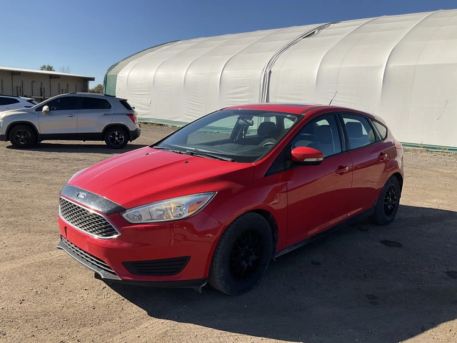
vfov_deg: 48.3
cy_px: 172
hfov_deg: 61.6
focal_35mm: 29
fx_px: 383
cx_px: 228
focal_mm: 3
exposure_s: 1/2227
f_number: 1.8
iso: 25
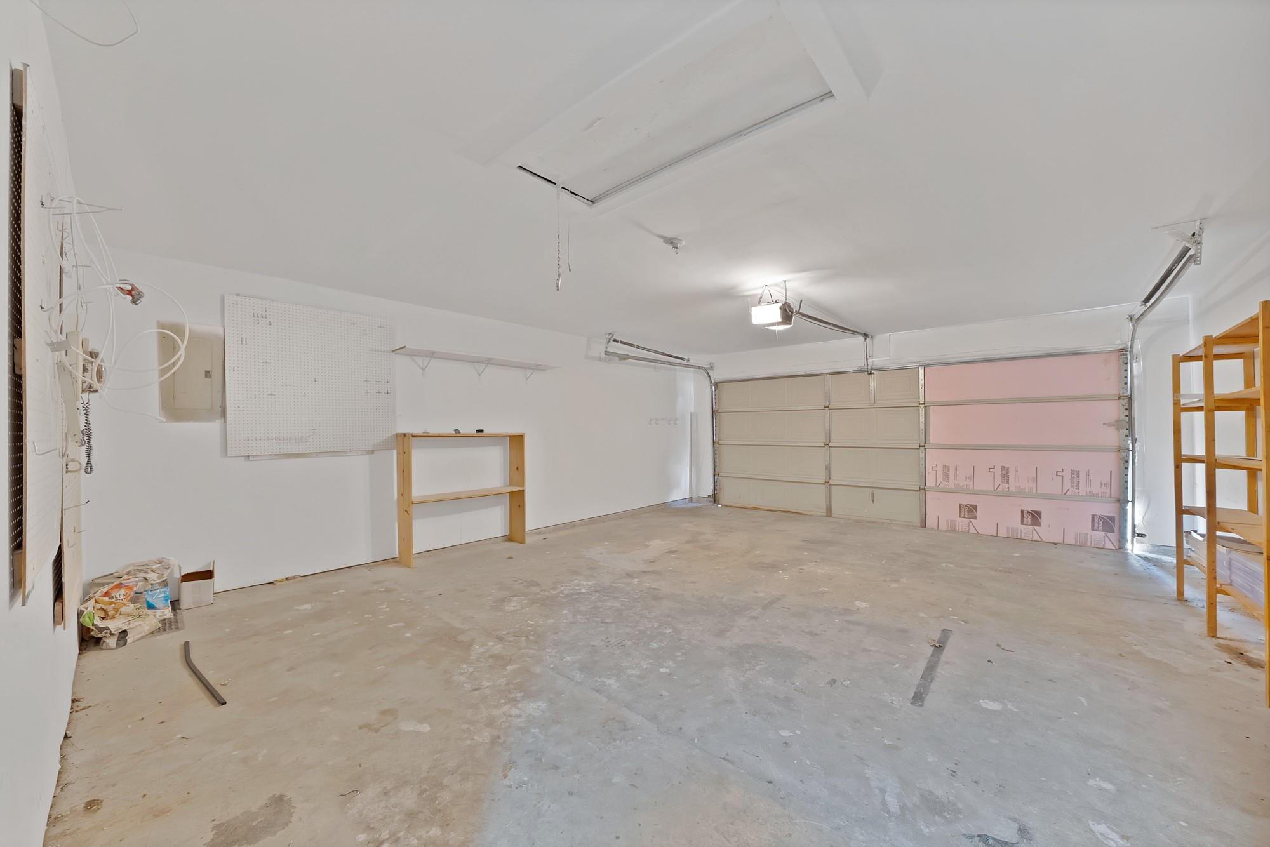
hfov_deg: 112.6
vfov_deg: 90.0
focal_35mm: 12
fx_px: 423
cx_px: 635
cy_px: 424
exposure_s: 13
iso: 640
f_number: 9
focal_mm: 12
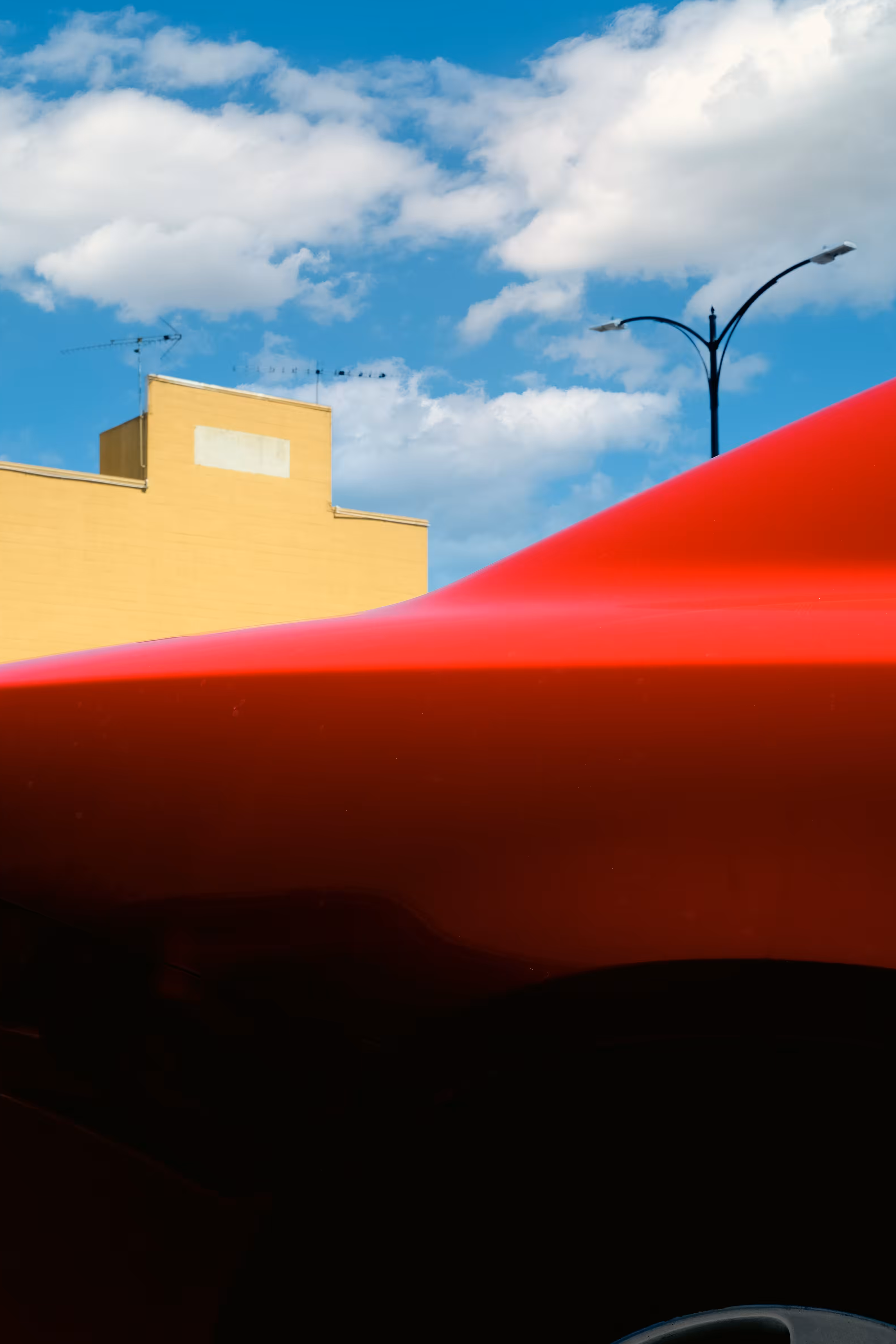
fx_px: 1568
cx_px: 443
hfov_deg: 31.9
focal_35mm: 42
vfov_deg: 46.4
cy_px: 679
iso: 200
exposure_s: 1/250
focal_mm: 27
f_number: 13
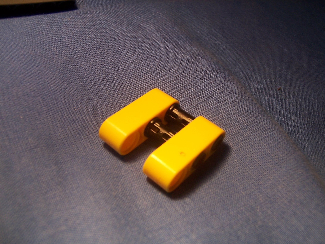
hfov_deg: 55.4
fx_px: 310
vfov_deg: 42.9
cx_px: 162
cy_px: 122
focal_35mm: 33
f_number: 3.4
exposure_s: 1/250
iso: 80
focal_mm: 5.5
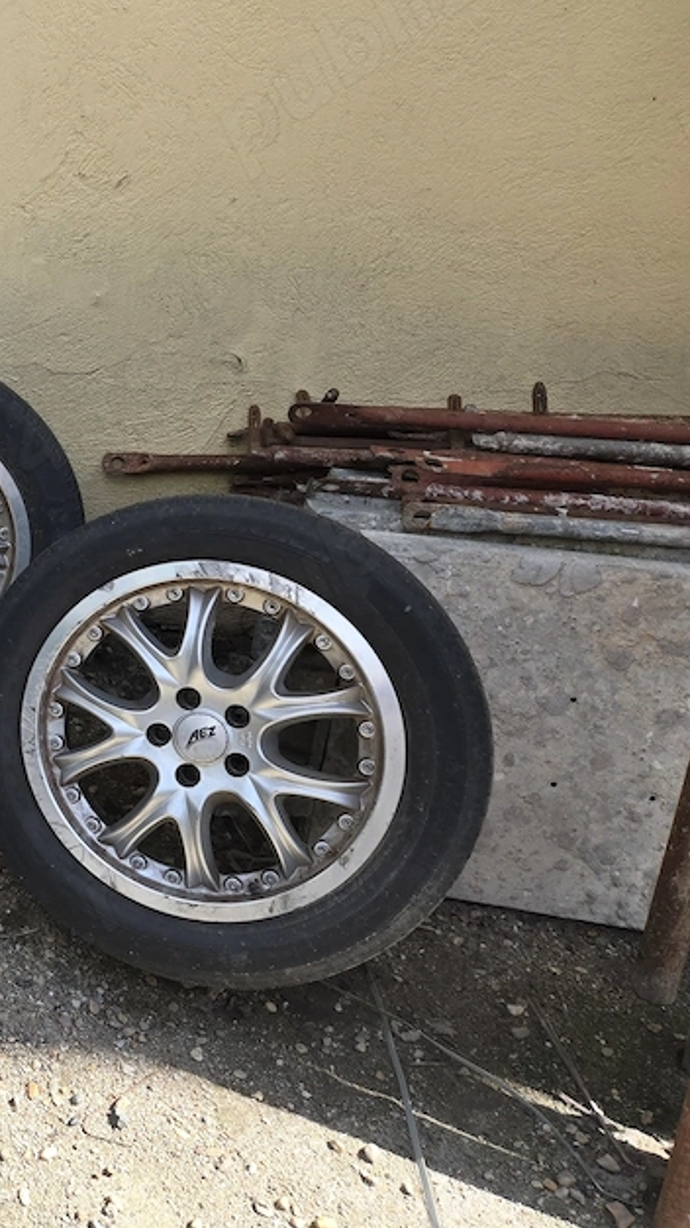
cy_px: 534
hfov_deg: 24.8
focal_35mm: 40
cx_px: -263
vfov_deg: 50.3
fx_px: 1301
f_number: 1.8
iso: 80
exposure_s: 1/1623
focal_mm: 5.4
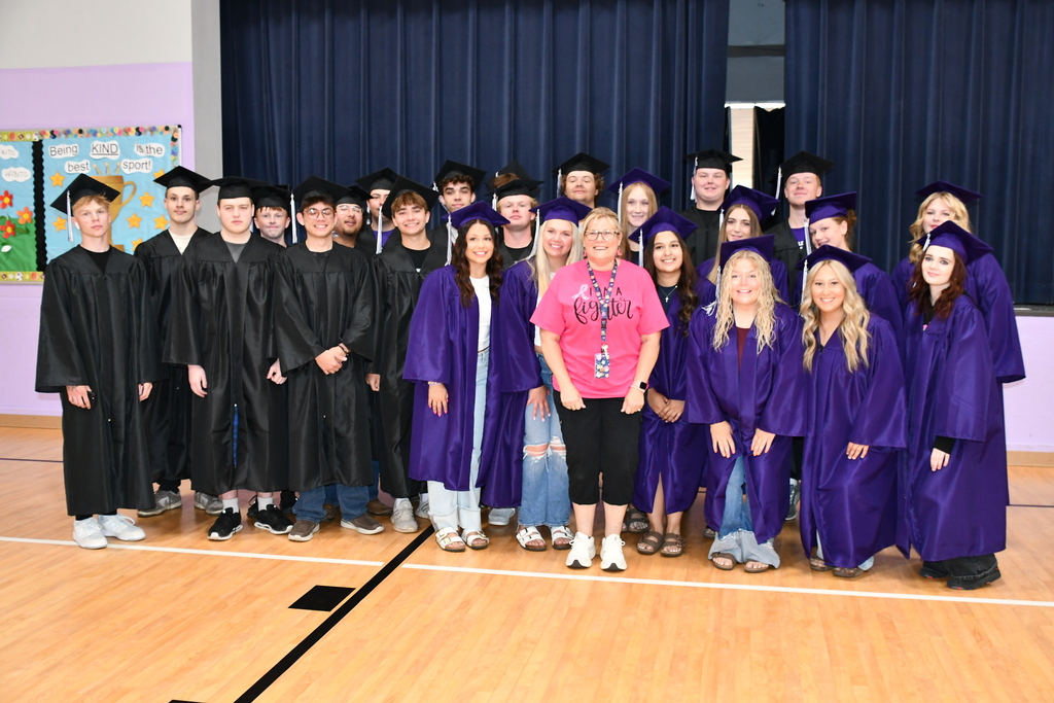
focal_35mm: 36
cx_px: 527
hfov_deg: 53.1
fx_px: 1054
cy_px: 352
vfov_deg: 36.9
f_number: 3.8
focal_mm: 24
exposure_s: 1/60
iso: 1600
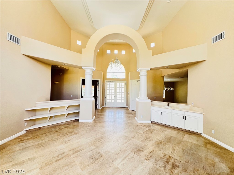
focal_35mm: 13
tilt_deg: +1.3
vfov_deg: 89.9
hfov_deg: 106.2
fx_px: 88
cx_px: 117
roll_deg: -0.7
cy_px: 88
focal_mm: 1.57
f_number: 1.8
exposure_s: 1/99
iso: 160
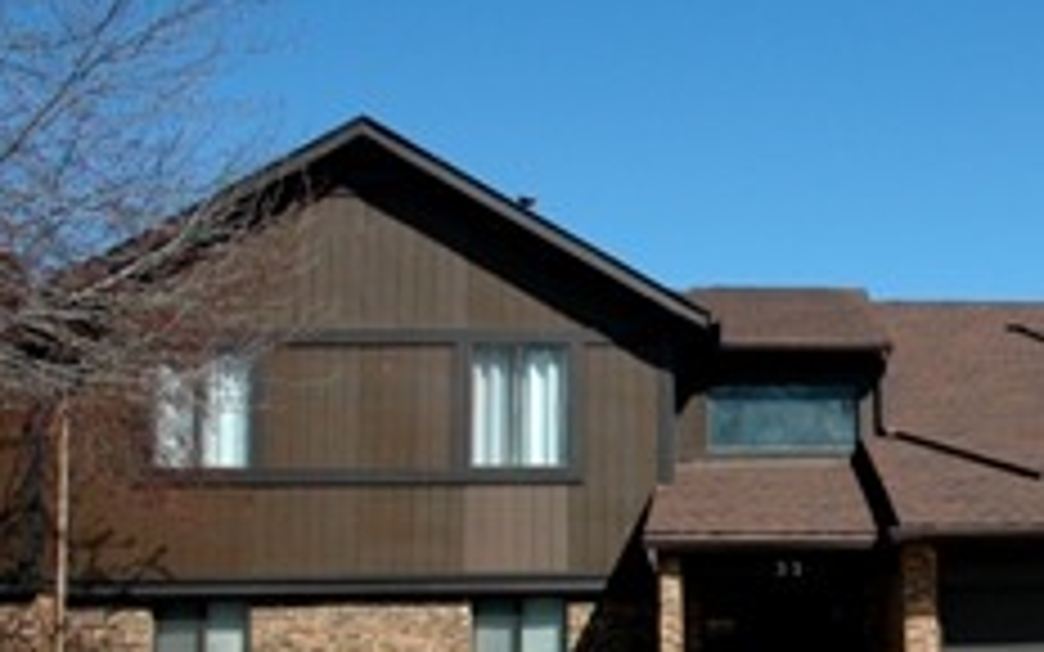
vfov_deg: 24.1
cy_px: 508
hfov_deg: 35.5
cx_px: 972
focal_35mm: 53
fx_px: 1508
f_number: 10
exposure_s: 1/400
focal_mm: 18
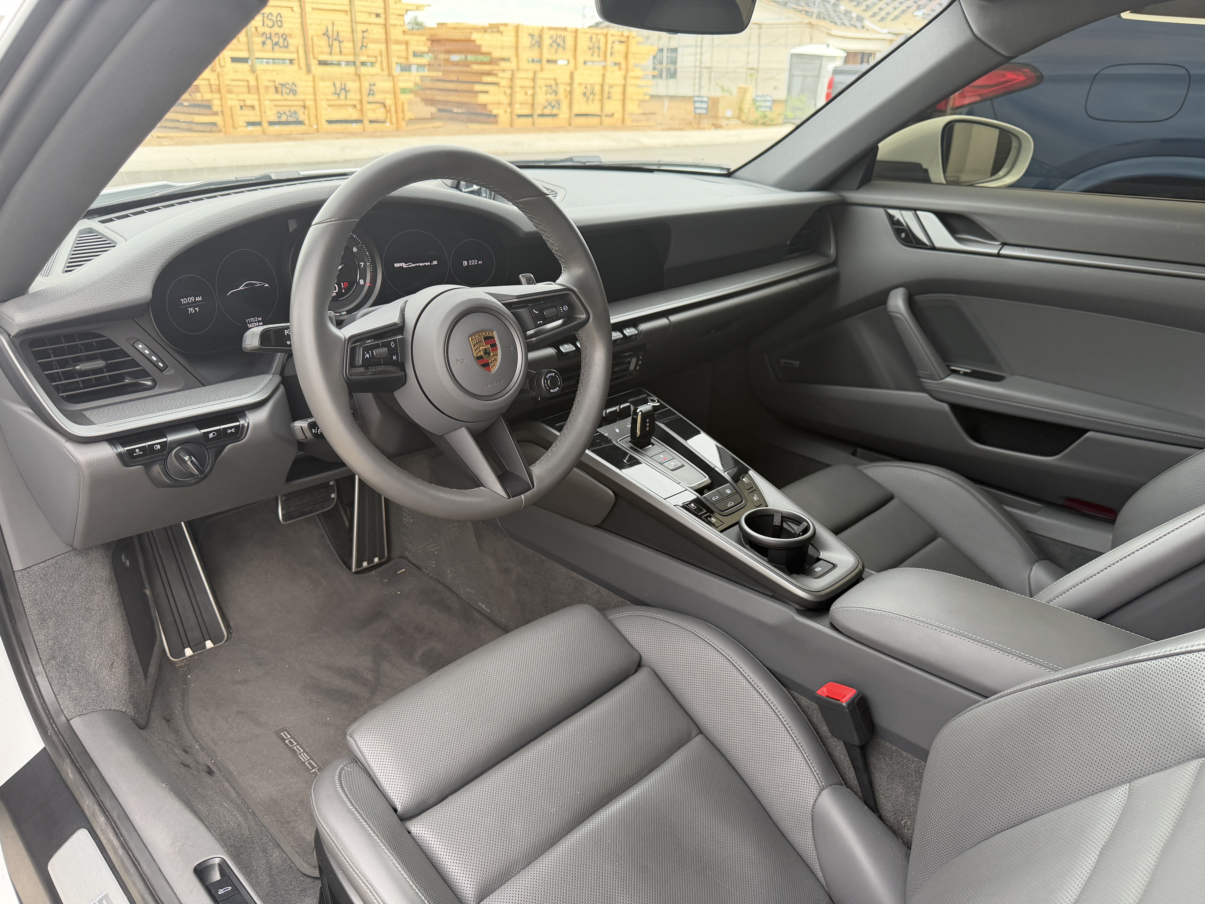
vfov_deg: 56.8
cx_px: 602
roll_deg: -0.3
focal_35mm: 24
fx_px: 835
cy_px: 452
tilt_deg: -24.1
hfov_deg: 71.6
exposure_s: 1/209
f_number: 1.78
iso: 125
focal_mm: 6.76
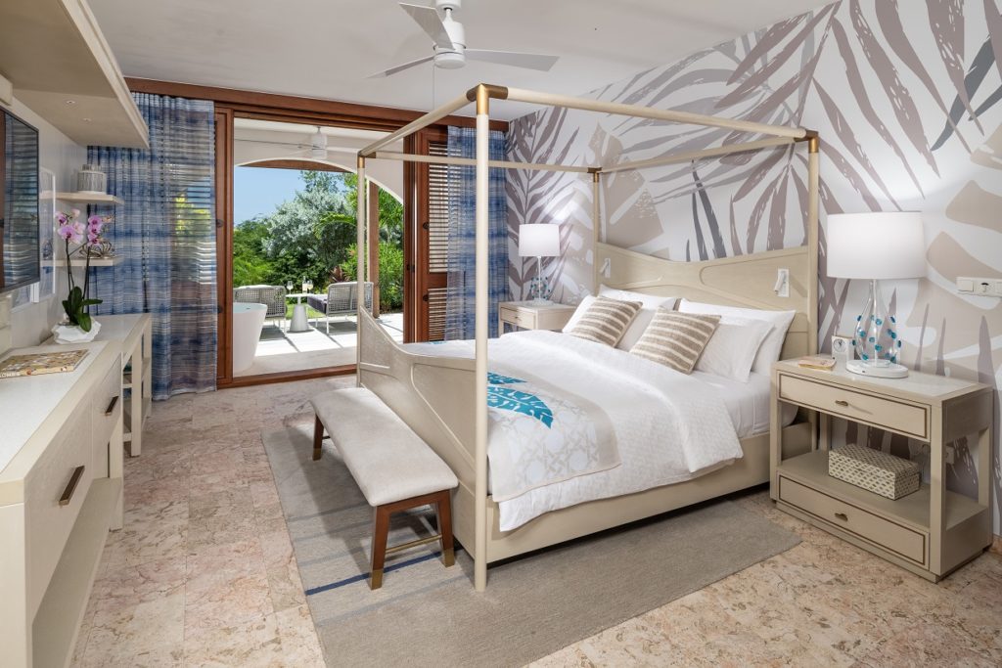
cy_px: 334
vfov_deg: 64.6
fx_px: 529
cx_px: 501
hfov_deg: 86.9
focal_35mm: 19
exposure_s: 1/60
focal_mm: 19
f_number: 9
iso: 125
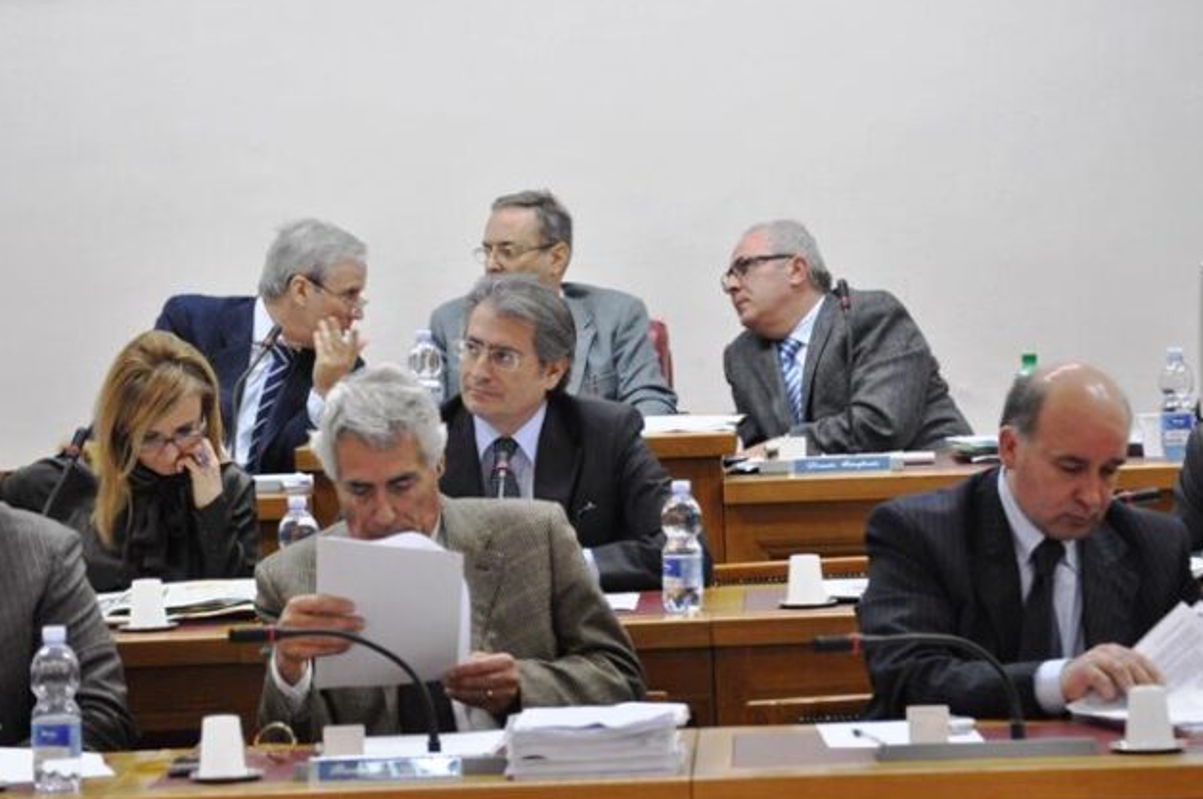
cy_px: 446
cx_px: 538
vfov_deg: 9.9
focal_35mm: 138
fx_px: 4593
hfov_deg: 14.9
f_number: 5.6
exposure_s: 1/80
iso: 1600
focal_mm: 75
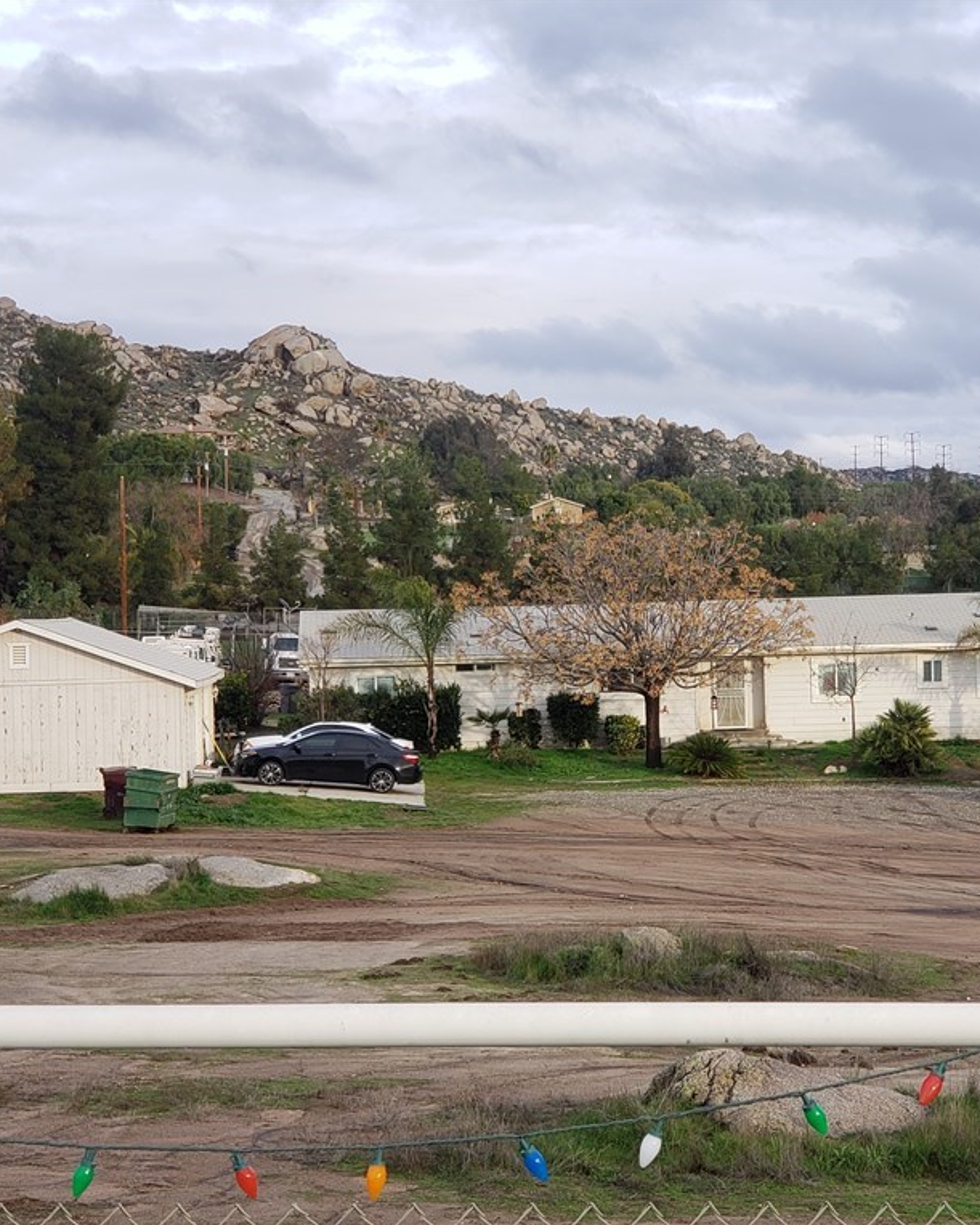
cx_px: 658
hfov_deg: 22.4
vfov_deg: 27.9
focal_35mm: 68
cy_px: 611
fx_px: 2466
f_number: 2.4
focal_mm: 6
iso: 32
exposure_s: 1/164
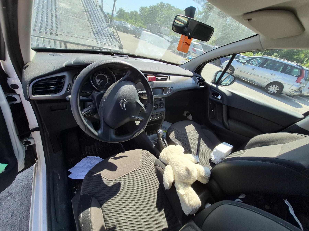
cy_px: 116
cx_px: 154
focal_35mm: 13
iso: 40
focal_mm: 1.74
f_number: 2.2
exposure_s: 1/714
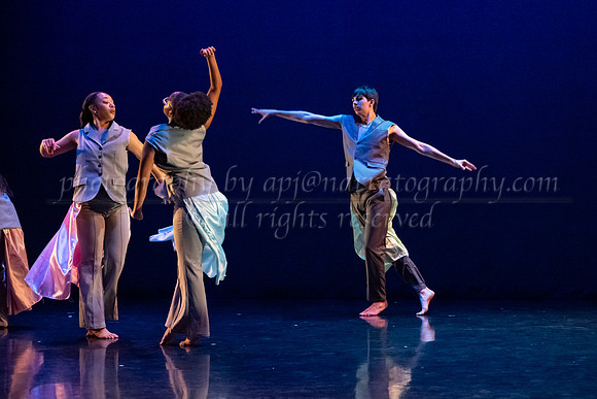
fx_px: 1557
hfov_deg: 21.7
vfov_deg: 14.6
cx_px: 373
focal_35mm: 94
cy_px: 204
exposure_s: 1/400
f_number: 4.5
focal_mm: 75
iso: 6400
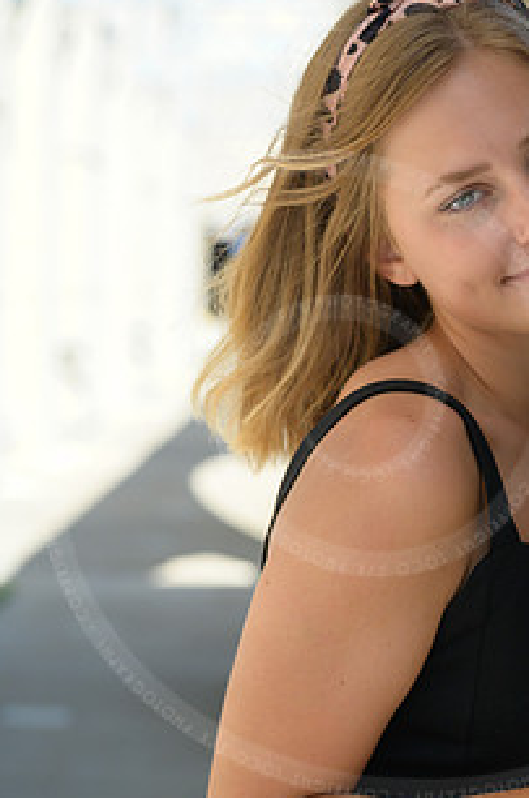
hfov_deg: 10.9
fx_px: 2764
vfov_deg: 16.4
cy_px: 464
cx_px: 384
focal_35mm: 125
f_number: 4.5
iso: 800
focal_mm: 85
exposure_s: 1/1600
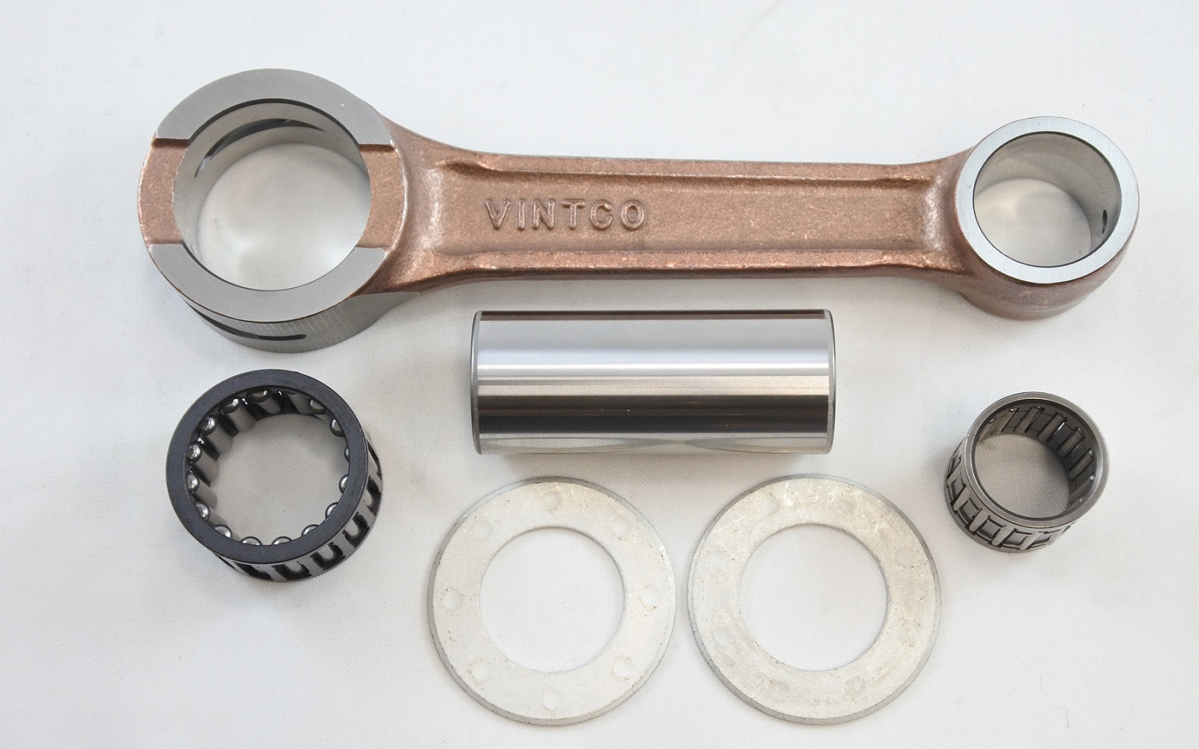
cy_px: 399
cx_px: 601
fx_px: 1896
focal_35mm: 58
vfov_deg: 22.4
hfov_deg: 35.1
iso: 720
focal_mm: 21
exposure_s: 1/125
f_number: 4.8
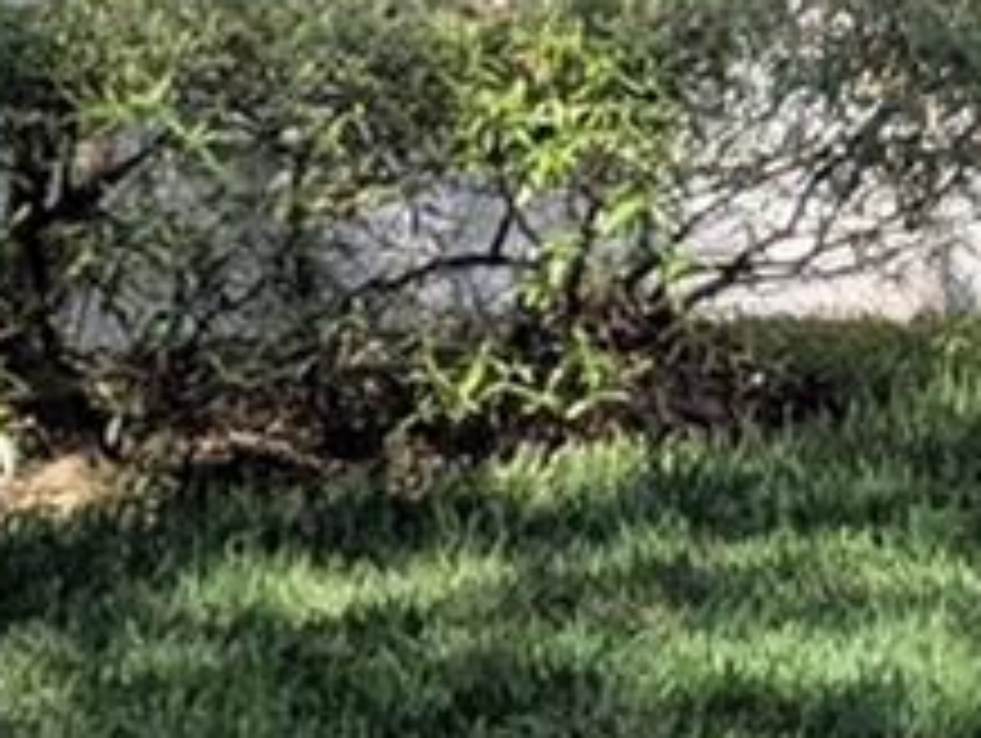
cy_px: 135
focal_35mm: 117
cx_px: 1868
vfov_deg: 12.6
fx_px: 3319
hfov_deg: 14.4
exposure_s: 1/3448
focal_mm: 2.35
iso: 57
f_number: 2.2
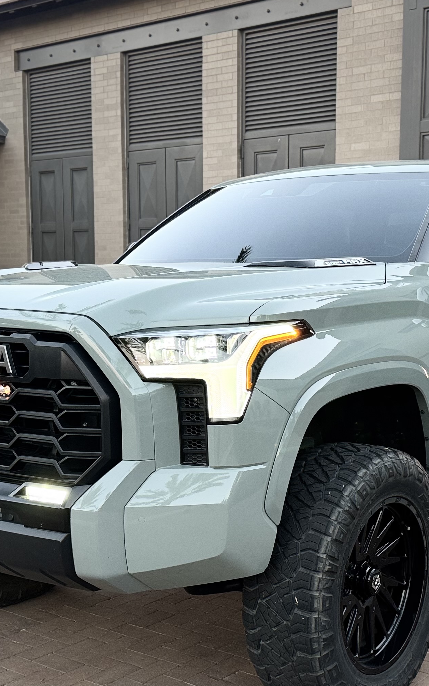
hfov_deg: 25.2
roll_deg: -0.4
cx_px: 287
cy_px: 387
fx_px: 954
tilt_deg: -5.6
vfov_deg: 39.5
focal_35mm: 51
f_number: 1.78
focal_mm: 6.76
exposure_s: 1/60
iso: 160
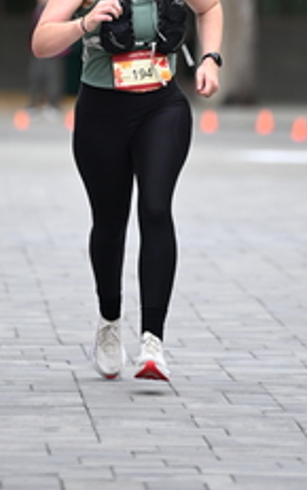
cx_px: 185
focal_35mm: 485
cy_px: 8
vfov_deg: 4.3
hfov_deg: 2.7
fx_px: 6472
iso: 640
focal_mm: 200
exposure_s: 1/2000
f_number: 2.8
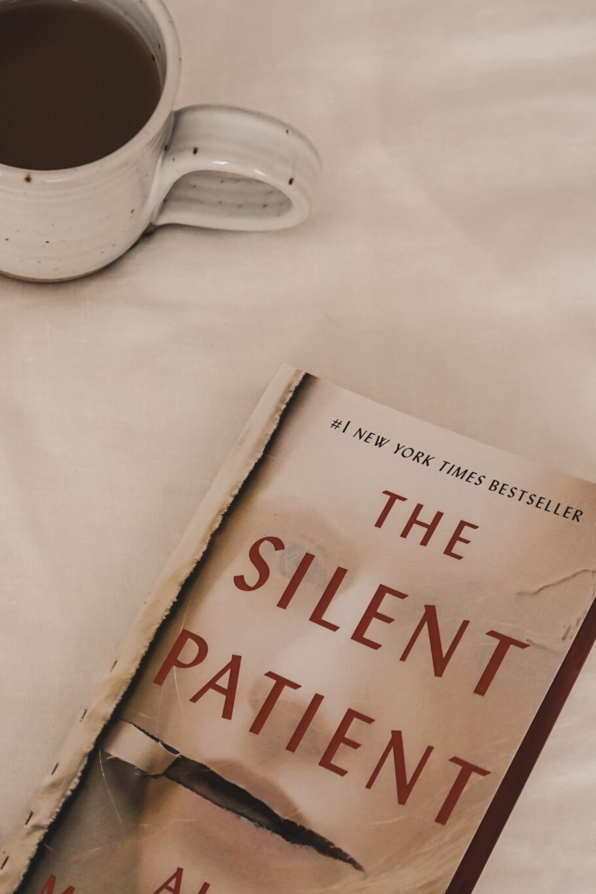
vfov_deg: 35.6
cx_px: 192
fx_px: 1391
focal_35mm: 56
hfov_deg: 24.1
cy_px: 499
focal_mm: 30
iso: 1250
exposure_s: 1/160
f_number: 4
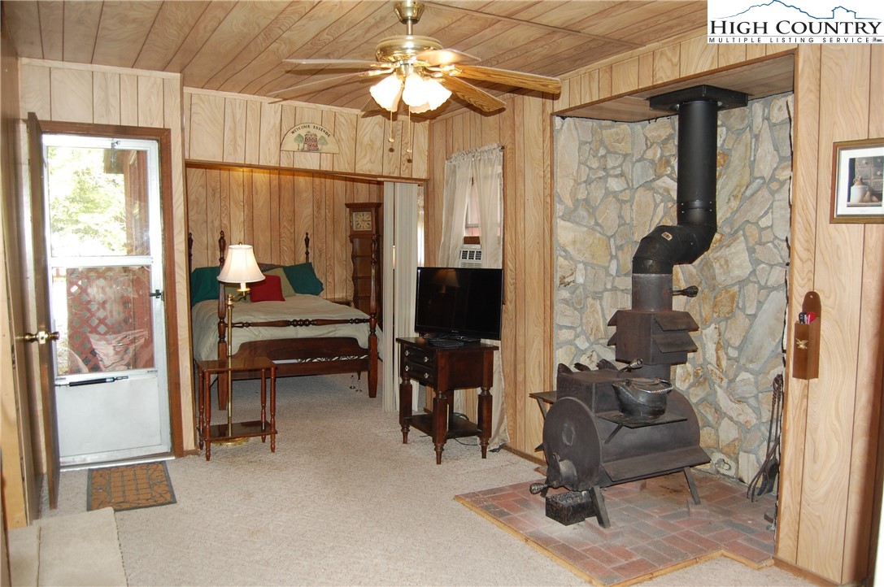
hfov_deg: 67.4
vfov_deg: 47.8
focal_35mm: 27
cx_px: 442
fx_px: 662
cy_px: 294
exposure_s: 1/60
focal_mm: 18
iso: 400
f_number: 3.5
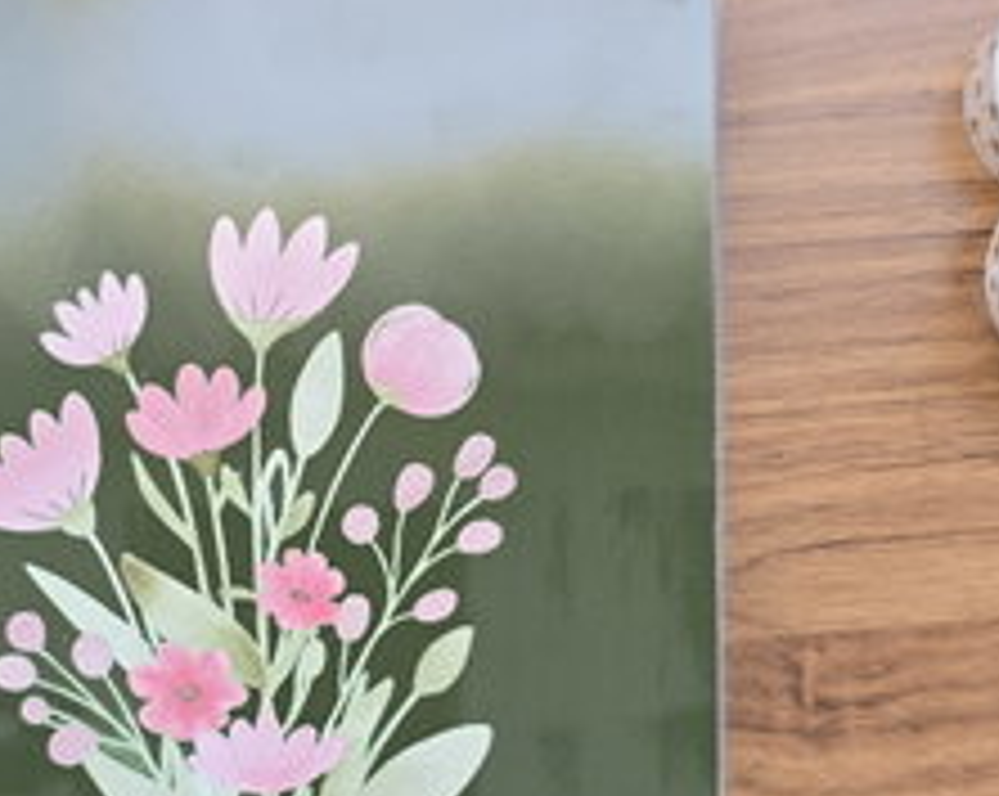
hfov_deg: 34.2
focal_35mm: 54
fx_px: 1594
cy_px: 497
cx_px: 279
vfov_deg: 27.9
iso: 160
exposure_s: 1/58.6
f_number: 1.7
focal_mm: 6.3
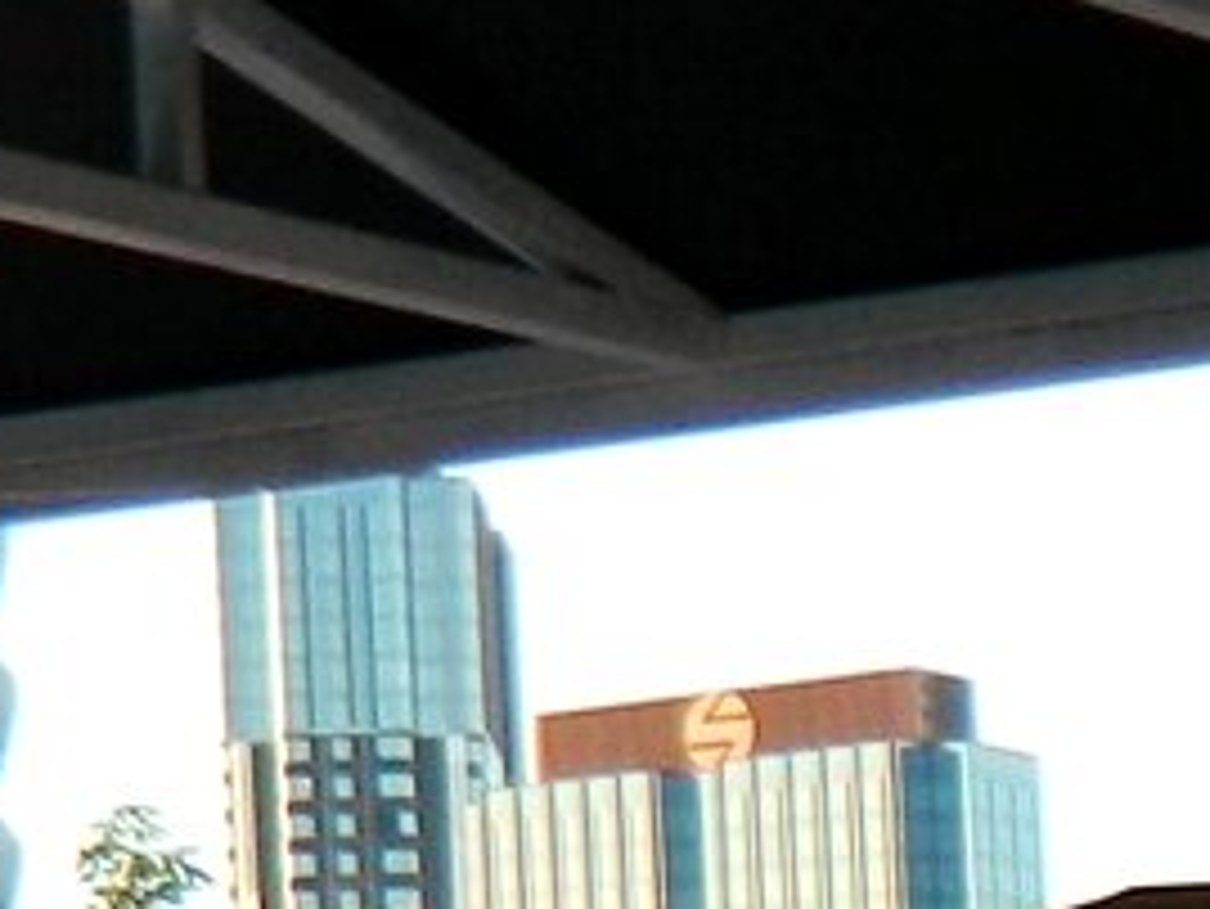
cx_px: 2380
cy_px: 2369
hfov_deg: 7.2
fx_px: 9302
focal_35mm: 266
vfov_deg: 5.4
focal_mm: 6.2
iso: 80
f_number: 3.3
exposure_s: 1/100
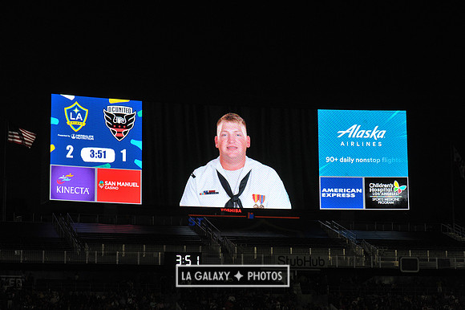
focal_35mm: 102
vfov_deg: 13.4
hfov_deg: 20.0
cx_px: 232
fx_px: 1317
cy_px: 155
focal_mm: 102
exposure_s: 1/400
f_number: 10
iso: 1250
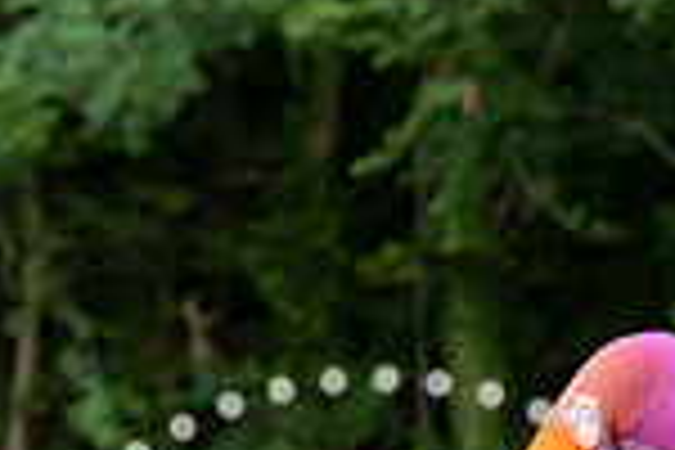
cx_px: 1140
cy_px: 631
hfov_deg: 5.3
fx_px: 7237
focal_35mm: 386
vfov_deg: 3.6
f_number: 3.2
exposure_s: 1/500
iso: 1000
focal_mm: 70
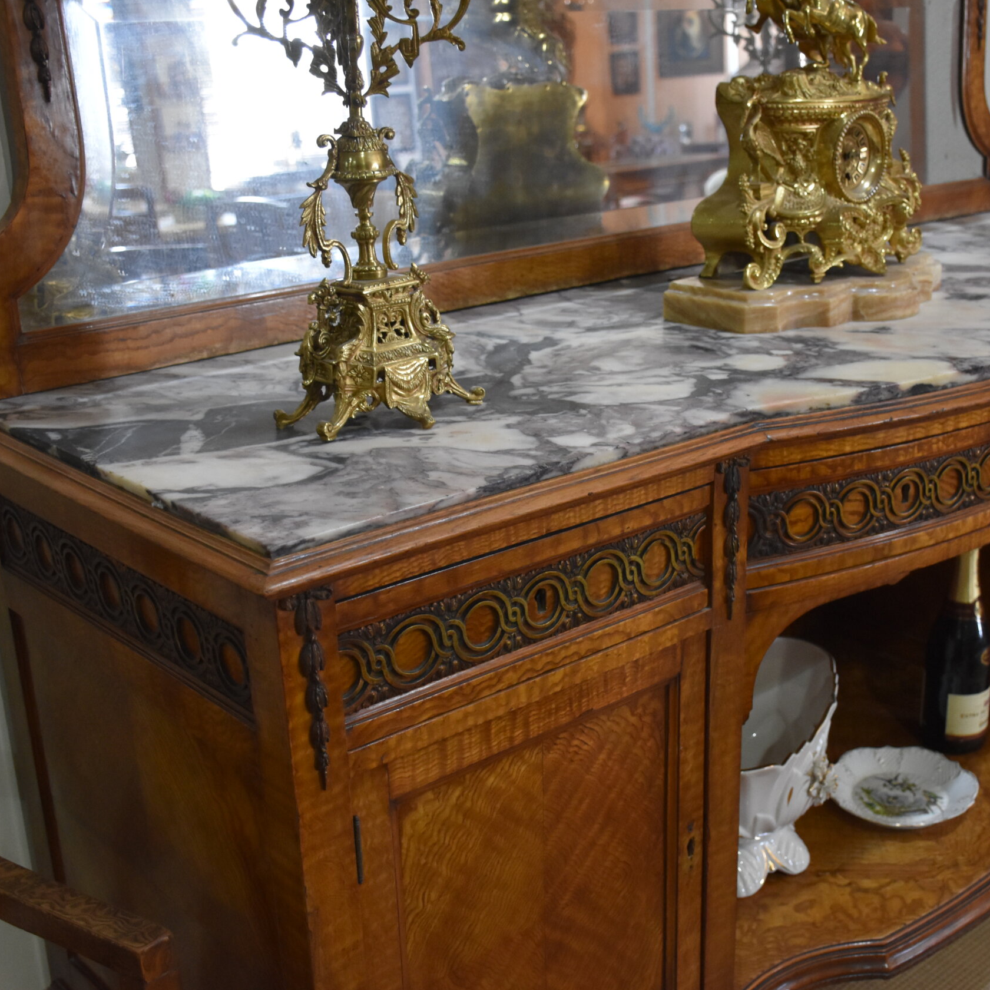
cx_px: 626
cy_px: 491
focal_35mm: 45
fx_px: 1445
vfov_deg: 37.8
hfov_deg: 37.6
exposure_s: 1/60
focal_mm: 23
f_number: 4
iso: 1600
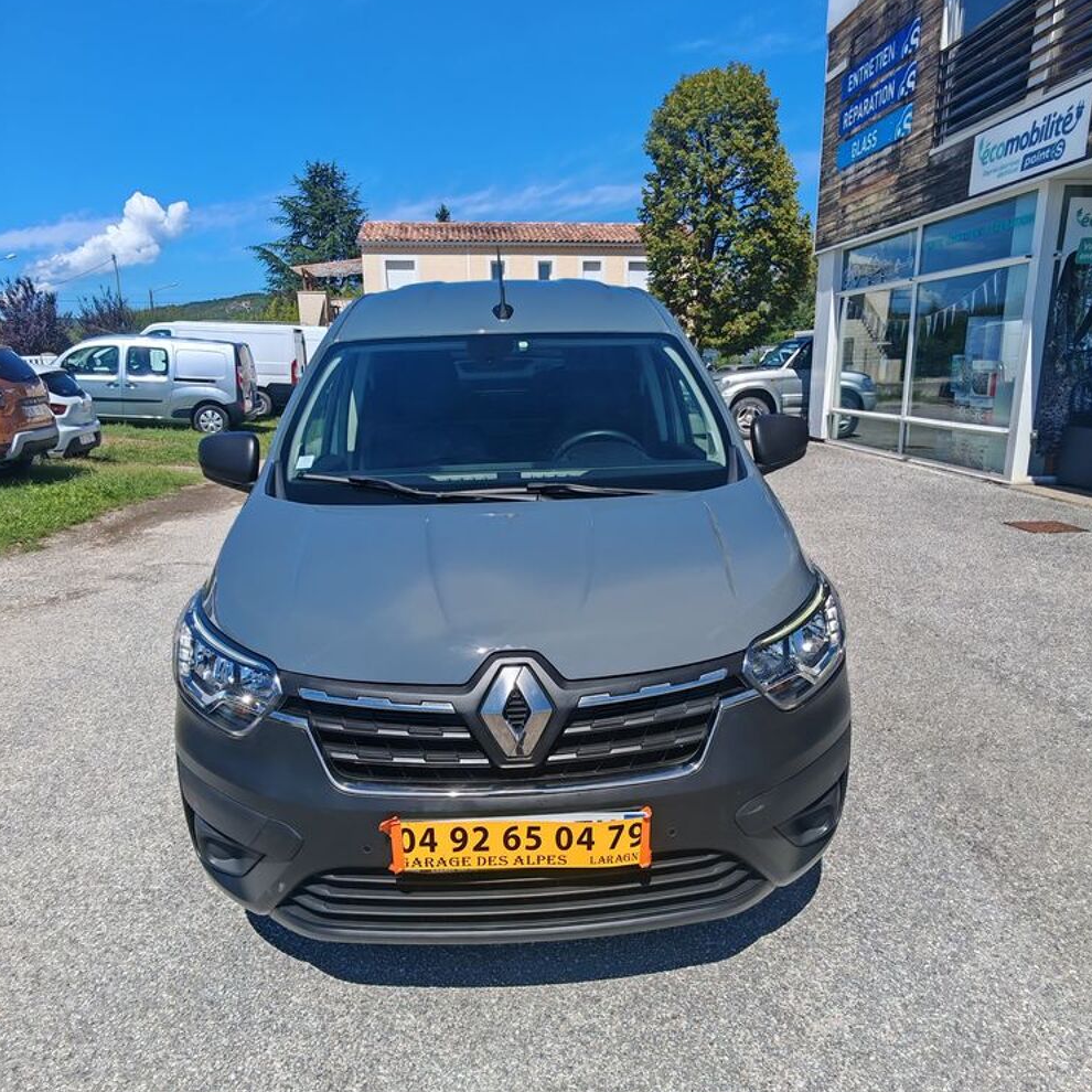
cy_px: 637
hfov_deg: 62.9
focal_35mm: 25
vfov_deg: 62.5
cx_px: 546
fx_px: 892
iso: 50
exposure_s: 1/1000
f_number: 2
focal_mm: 1.82
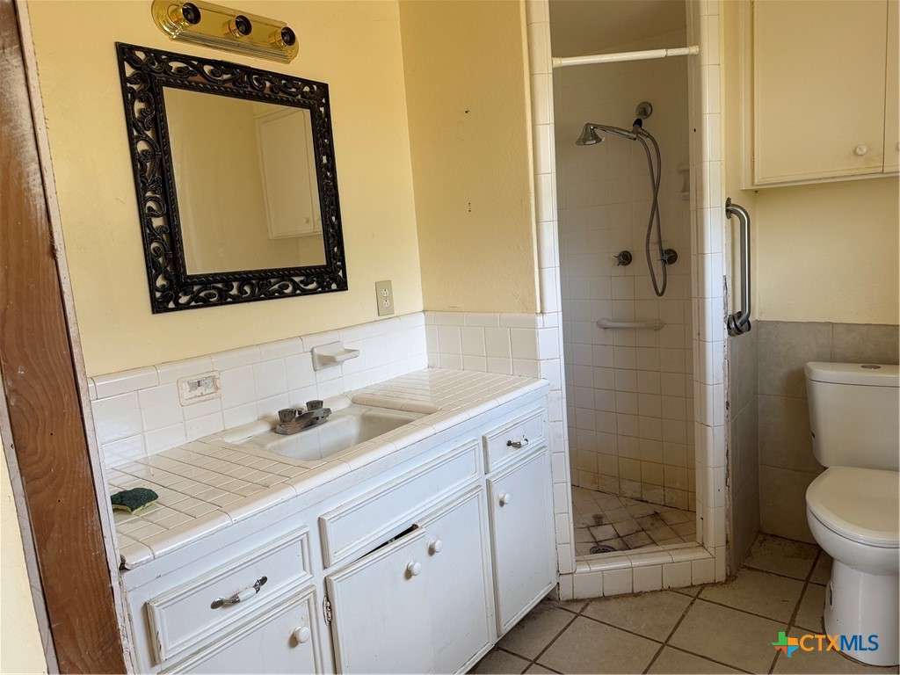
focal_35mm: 24
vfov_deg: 56.8
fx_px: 624
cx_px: 450
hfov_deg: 71.6
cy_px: 338
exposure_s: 1/121
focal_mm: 6.76
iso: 125
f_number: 1.78
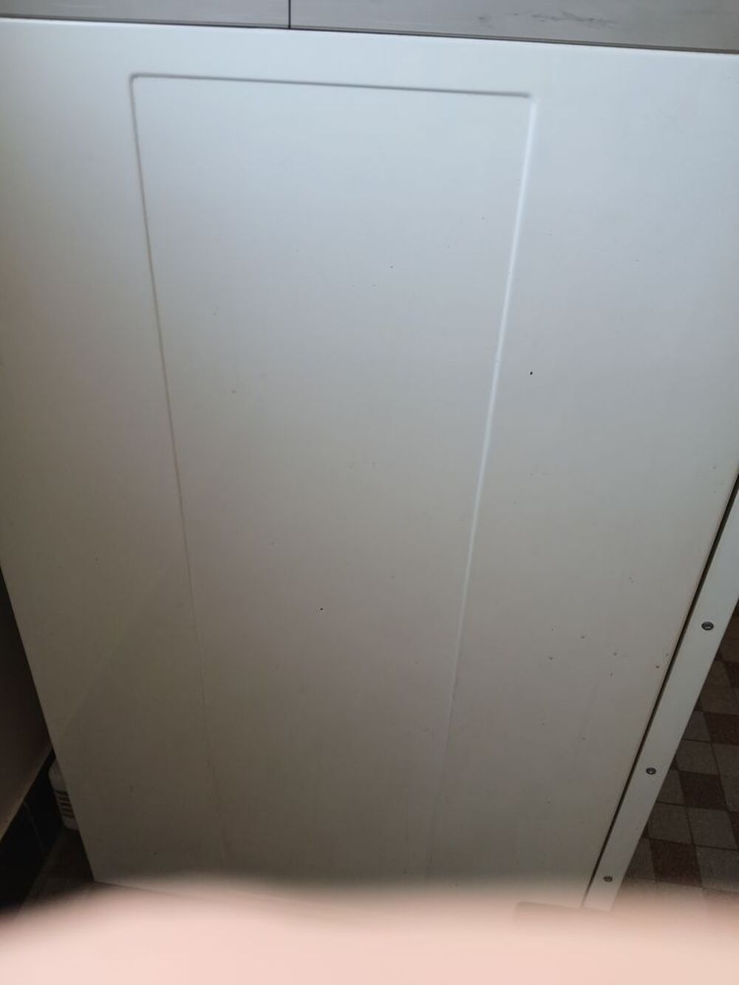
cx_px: 370
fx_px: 740
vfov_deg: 67.3
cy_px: 492
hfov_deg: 53.1
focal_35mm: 26
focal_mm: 3.98
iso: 80
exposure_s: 1/50
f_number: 1.8
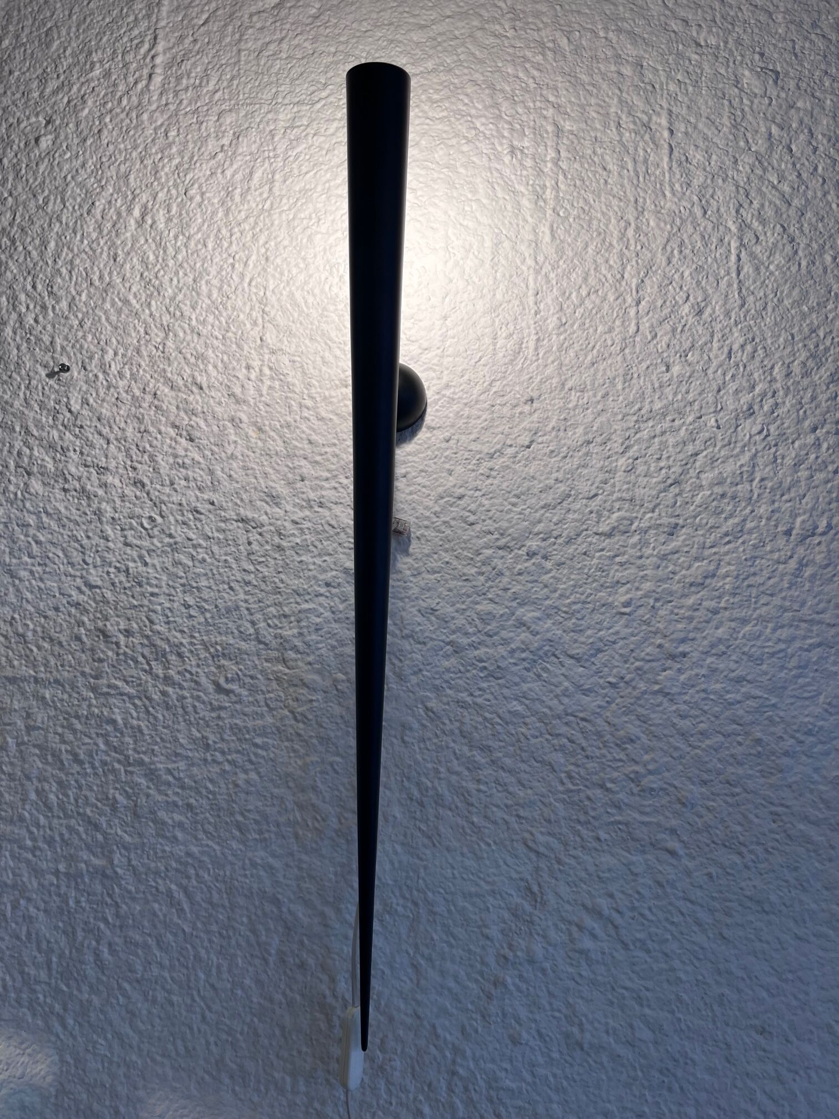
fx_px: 840
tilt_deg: +9.5
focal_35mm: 26
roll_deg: -0.9
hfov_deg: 53.1
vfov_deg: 67.3
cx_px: 420
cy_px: 560
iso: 40
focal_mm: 5.1
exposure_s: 1/100
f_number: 1.6
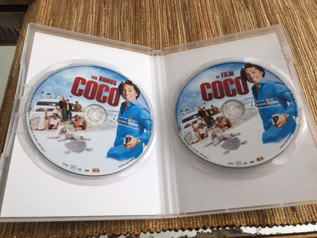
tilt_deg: -63.9
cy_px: 119
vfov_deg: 48.2
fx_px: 266
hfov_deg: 61.7
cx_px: 158
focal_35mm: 29
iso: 25
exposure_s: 1/50
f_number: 2.2
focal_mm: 4.15
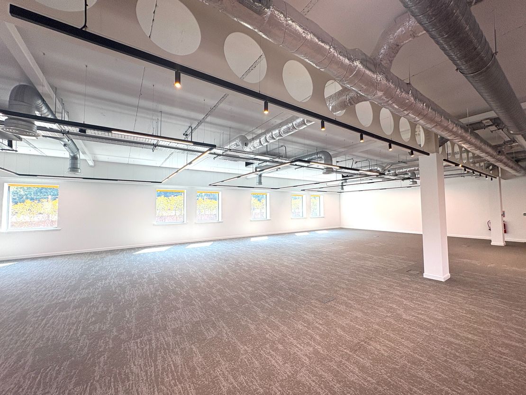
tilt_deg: +3.2
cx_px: 263
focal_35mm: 14
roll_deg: +0.9
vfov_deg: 85.7
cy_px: 198
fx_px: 213
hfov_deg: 102.1
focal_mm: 2.22
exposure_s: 1/112
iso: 40
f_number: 2.2
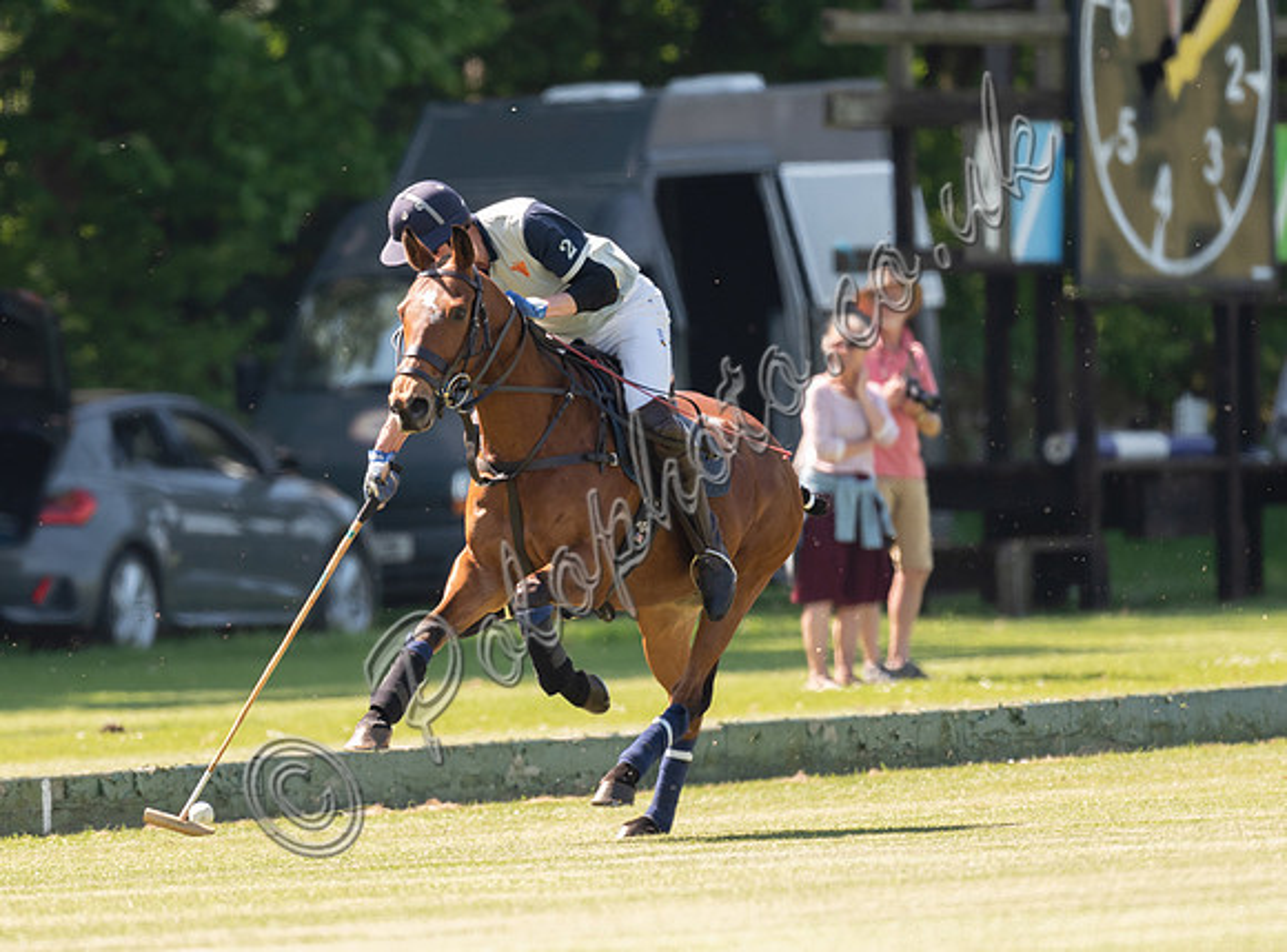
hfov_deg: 2.6
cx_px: 581
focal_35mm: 773
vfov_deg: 1.9
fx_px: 28584
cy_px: 492
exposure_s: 1/1250
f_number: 4
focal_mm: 500
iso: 400
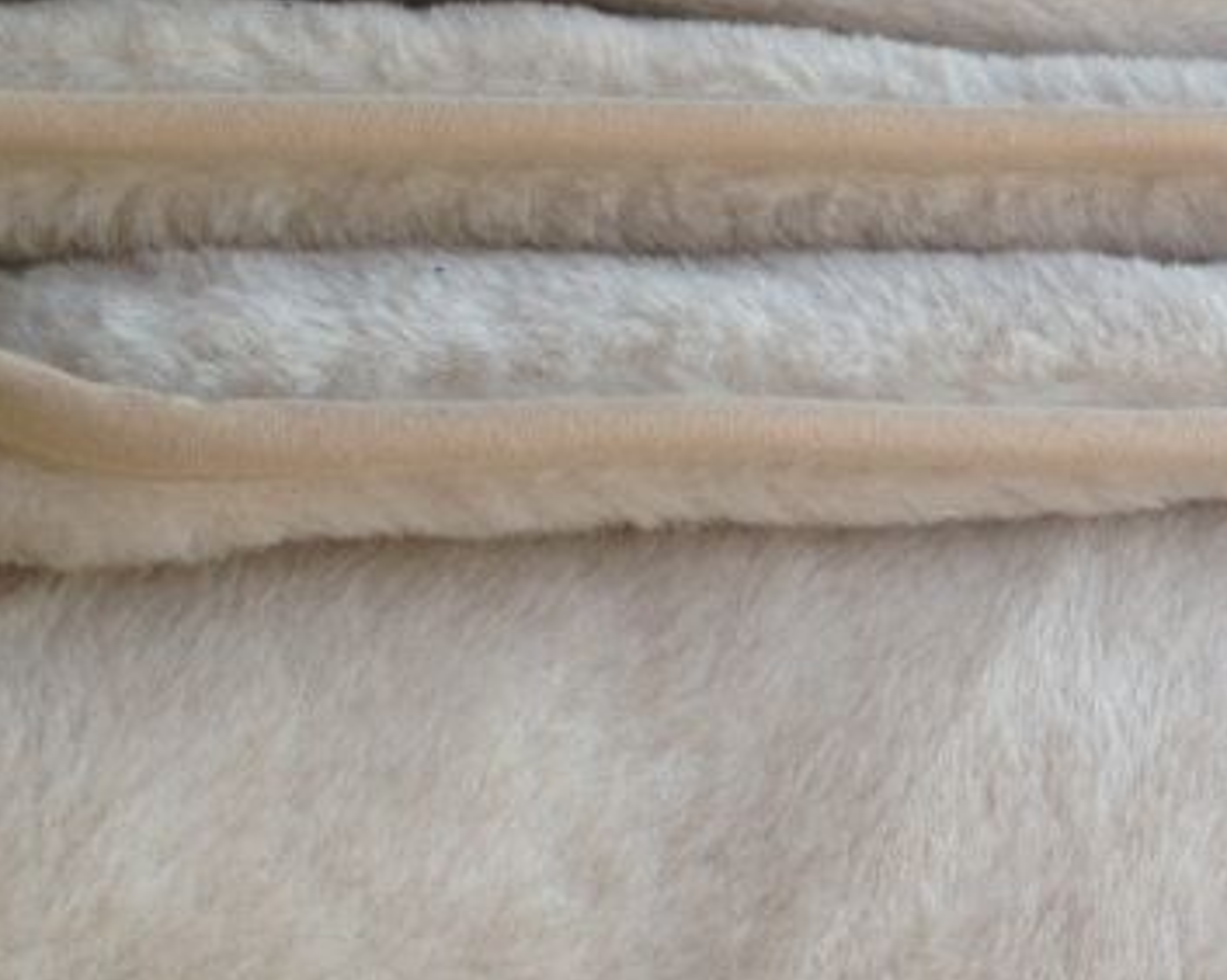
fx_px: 2649
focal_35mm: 73
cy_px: 646
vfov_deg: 20.9
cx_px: 1210
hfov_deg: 24.9
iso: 50
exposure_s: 1/308
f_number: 2.4
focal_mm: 4.12
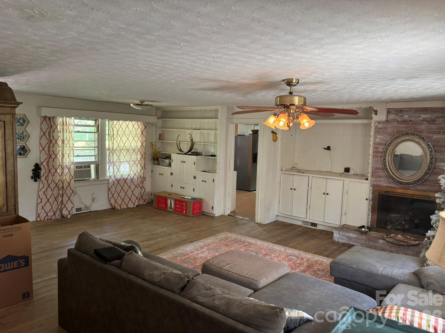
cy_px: 166
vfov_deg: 53.1
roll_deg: -1.8
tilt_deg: -5.0
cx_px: 222
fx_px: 334
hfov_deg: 67.3
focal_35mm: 26
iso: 160
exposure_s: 1/60
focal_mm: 5.96
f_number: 1.6
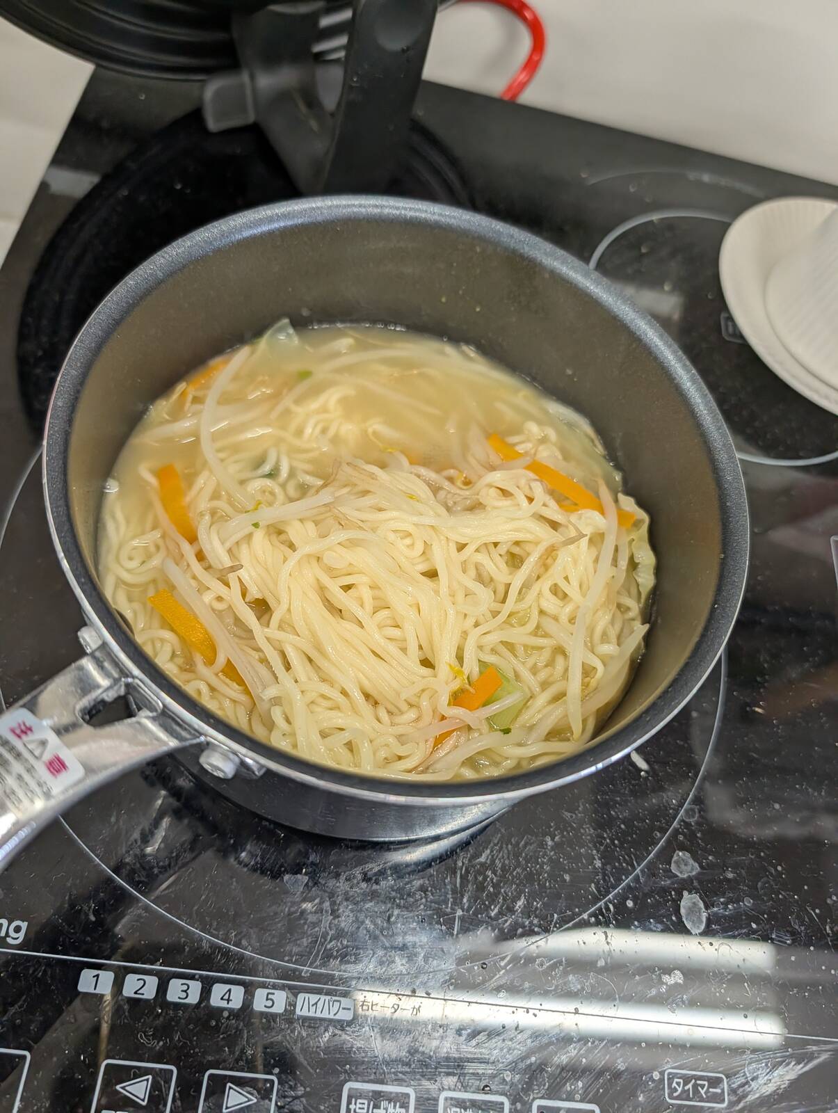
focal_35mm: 24
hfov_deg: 56.9
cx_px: 419
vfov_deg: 71.5
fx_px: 773
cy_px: 556
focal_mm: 6.9
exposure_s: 1/540
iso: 328
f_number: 1.68
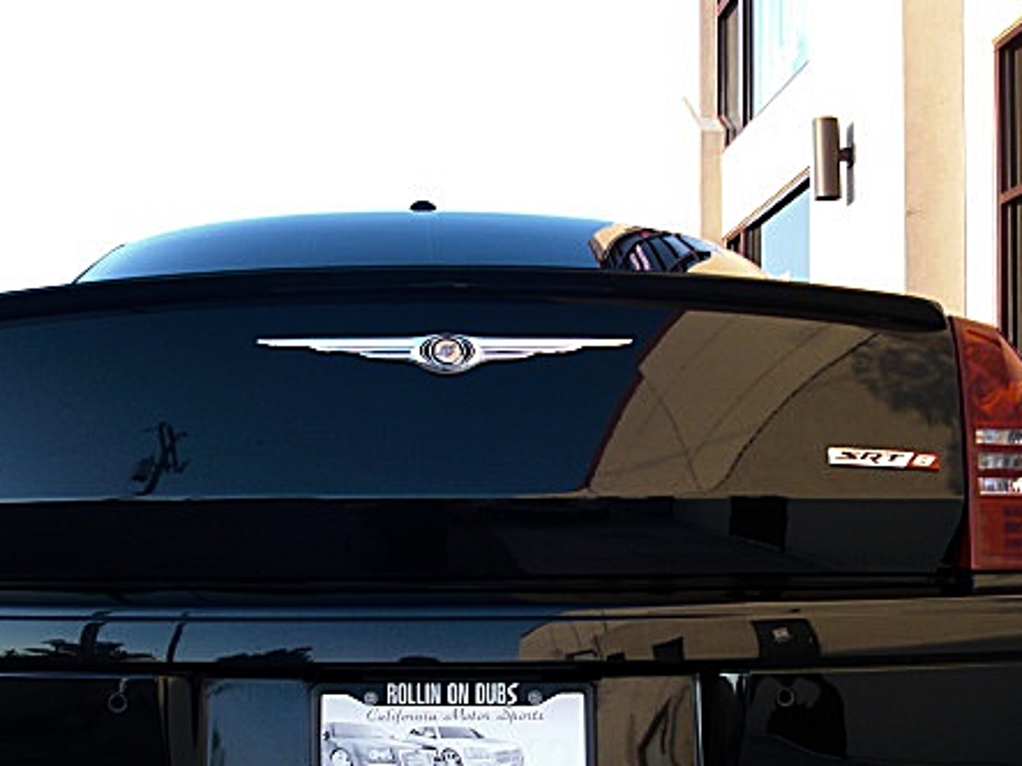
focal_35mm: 52
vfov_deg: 27.8
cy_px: 535
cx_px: 445
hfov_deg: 36.8
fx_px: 1535
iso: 50
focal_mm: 6.3
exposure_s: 1/60
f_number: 2.8
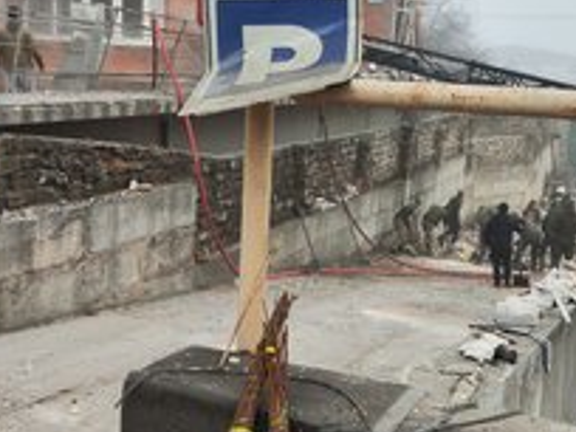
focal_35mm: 47
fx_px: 782
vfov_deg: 30.8
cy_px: 178
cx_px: 347
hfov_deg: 40.2
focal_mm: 4.68
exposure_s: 1/288
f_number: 1.8
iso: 50
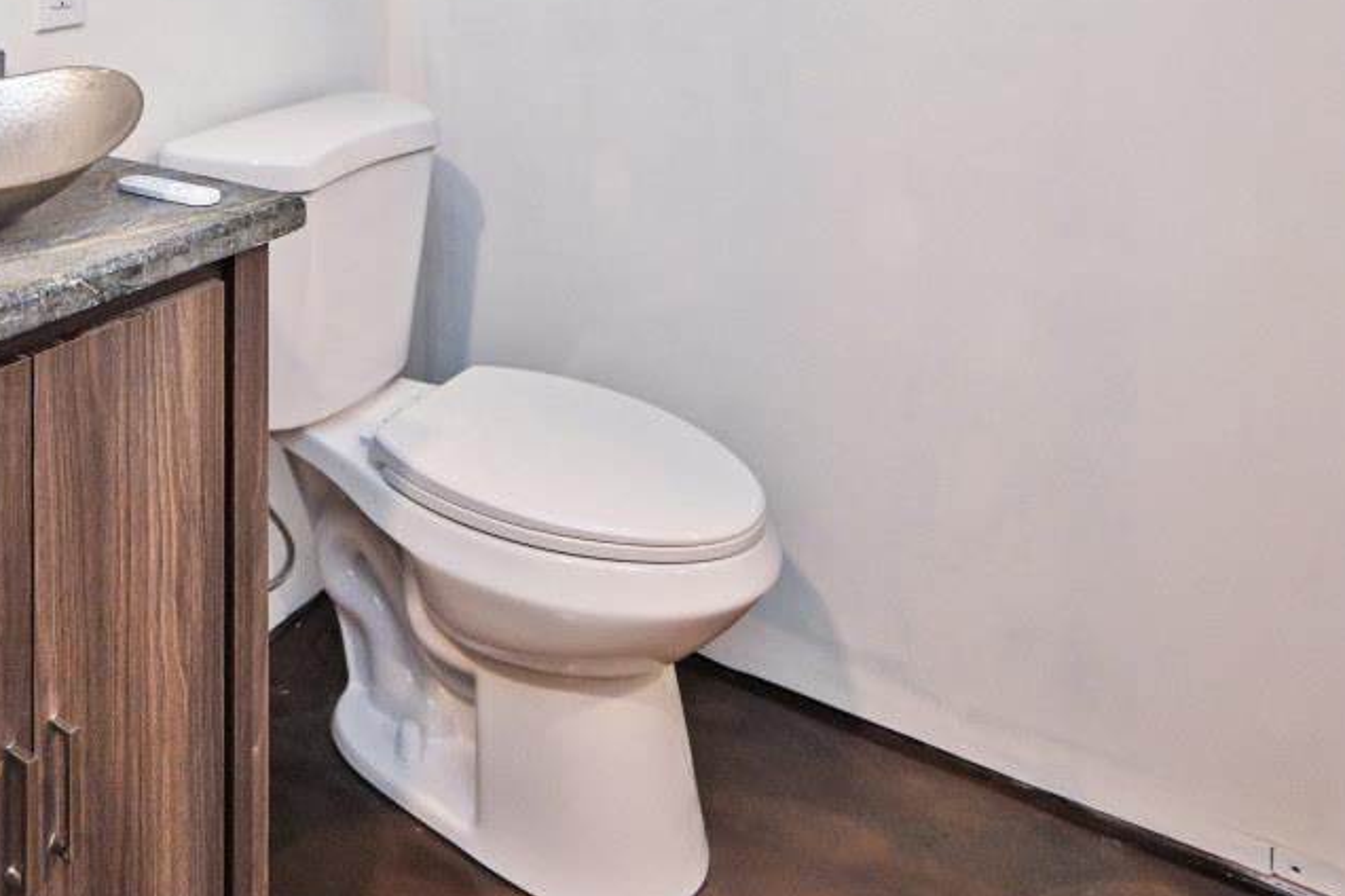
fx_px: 1233
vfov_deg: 33.9
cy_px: -125
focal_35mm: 33
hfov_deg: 53.8
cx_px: 288
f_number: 4
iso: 720
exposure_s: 1/60
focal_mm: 14
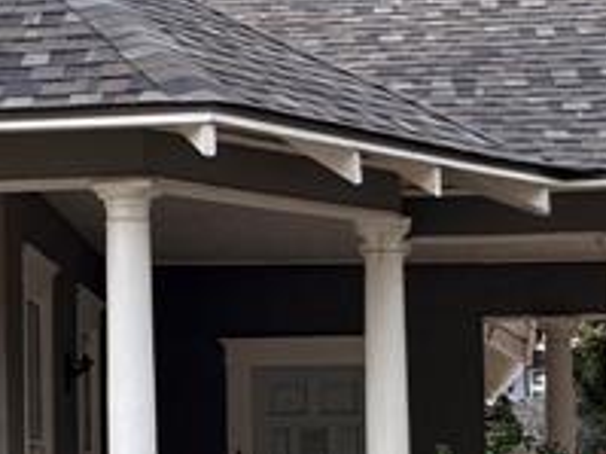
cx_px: 94
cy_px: 353
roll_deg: +1.4
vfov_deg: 11.0
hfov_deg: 14.6
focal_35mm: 134
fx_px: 2344
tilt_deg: +4.8
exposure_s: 1/987
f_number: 1.6
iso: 64
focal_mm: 5.96
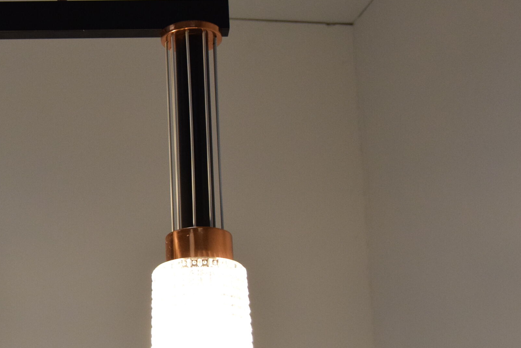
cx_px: 50
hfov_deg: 18.9
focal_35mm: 106
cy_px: 197
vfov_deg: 12.9
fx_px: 1535
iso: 1600
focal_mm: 38
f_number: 5.6
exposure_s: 1/125
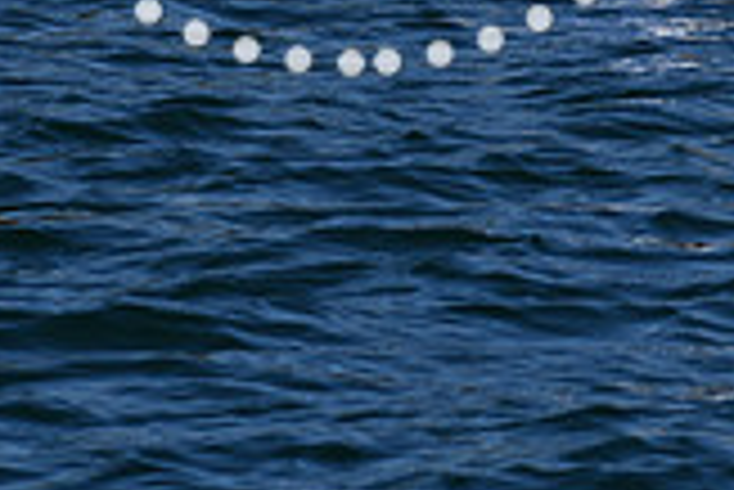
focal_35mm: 693
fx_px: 14142
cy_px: -362
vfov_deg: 2.0
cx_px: 351
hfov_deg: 3.0
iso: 110
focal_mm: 130
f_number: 8
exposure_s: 1/500
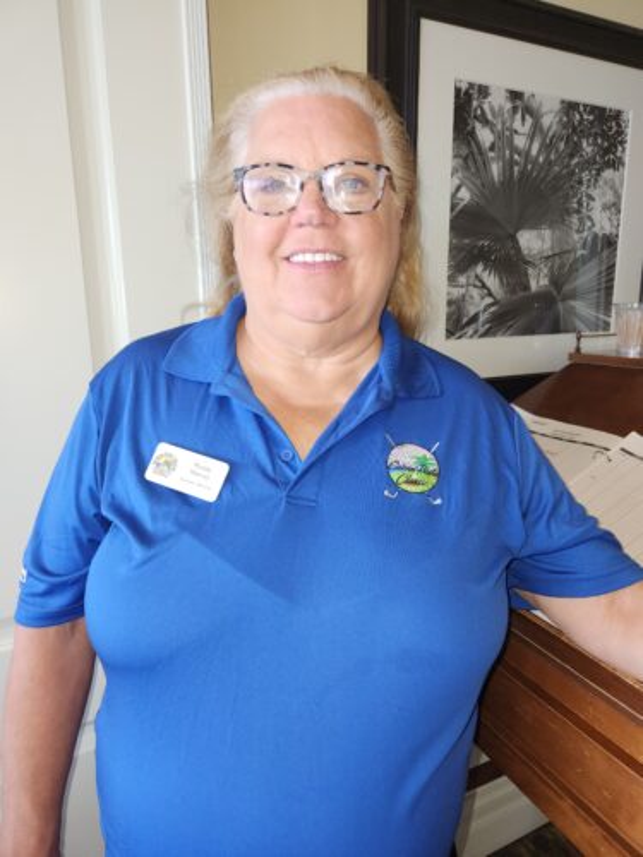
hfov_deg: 58.9
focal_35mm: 23
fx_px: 570
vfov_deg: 73.9
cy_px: 428
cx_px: 322
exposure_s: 1/60
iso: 100
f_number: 1.8
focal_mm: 5.4
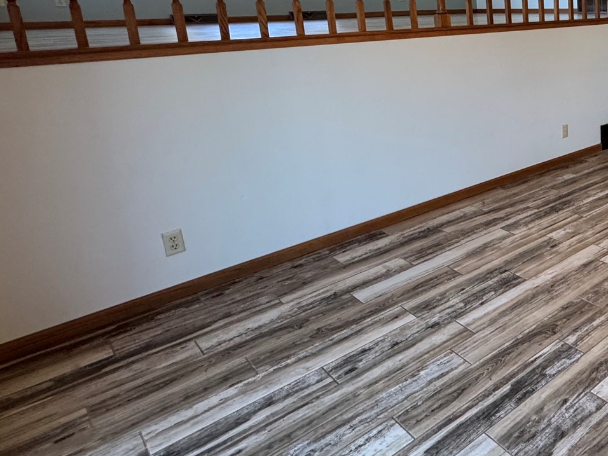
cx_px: 623
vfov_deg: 44.8
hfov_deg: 48.2
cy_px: 100
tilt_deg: -11.2
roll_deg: +0.9
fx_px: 527
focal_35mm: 30
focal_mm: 2.22
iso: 250
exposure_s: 1/120
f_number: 2.2
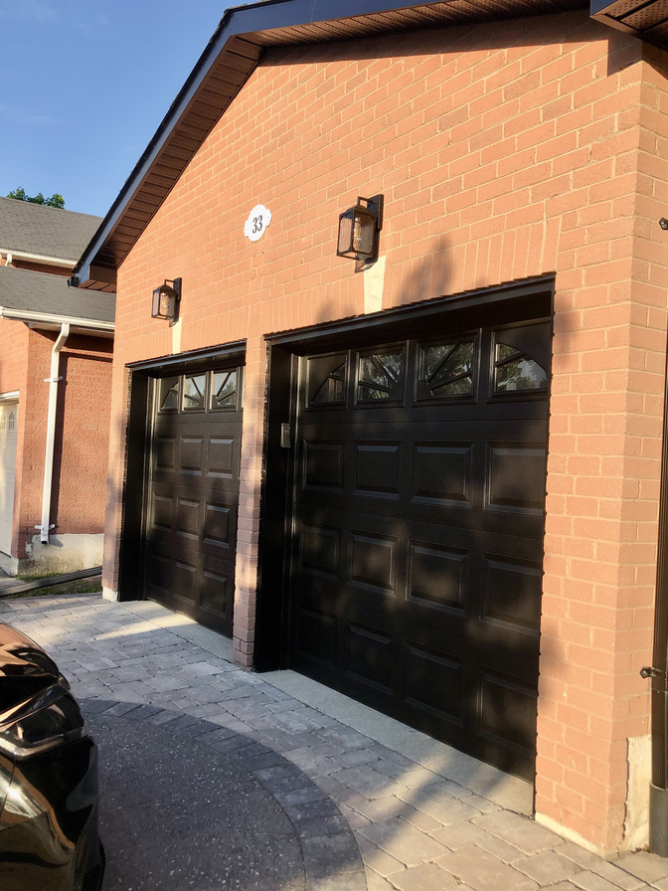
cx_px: 330
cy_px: 458
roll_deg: -4.2
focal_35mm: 32
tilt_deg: +1.8
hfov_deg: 44.2
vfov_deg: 56.8
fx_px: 823
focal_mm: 3.99
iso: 20
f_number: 1.8
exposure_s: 1/774
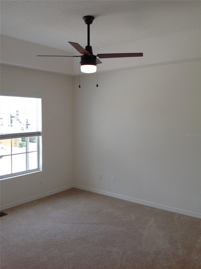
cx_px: 100
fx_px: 272
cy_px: 134
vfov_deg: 52.7
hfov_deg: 40.6
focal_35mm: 35
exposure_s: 1/120
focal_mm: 4.28
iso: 64
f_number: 2.4
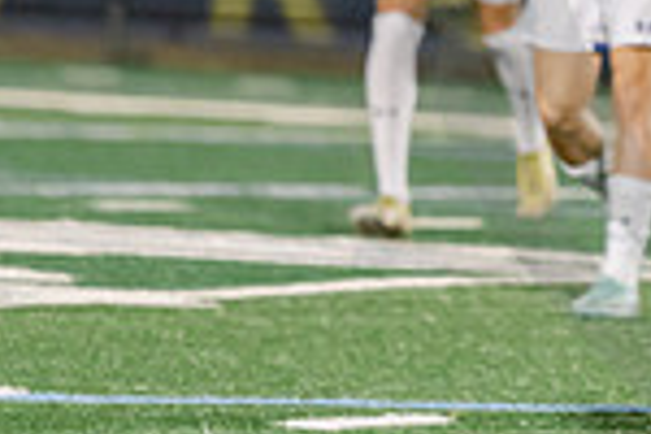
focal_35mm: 863
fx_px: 15605
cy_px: -282
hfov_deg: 2.4
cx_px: 1004
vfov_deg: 1.6
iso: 2500
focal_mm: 200
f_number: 3.2
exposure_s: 1/640
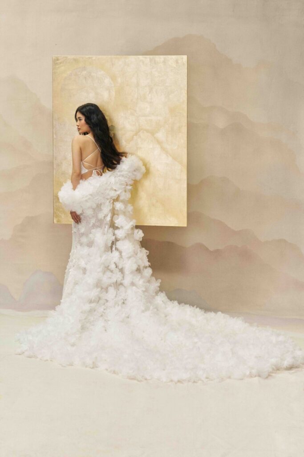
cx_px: 152
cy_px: 228
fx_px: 696
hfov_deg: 24.6
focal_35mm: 55
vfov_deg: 36.2
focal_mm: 55
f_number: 5.6
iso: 800
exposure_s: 1/160
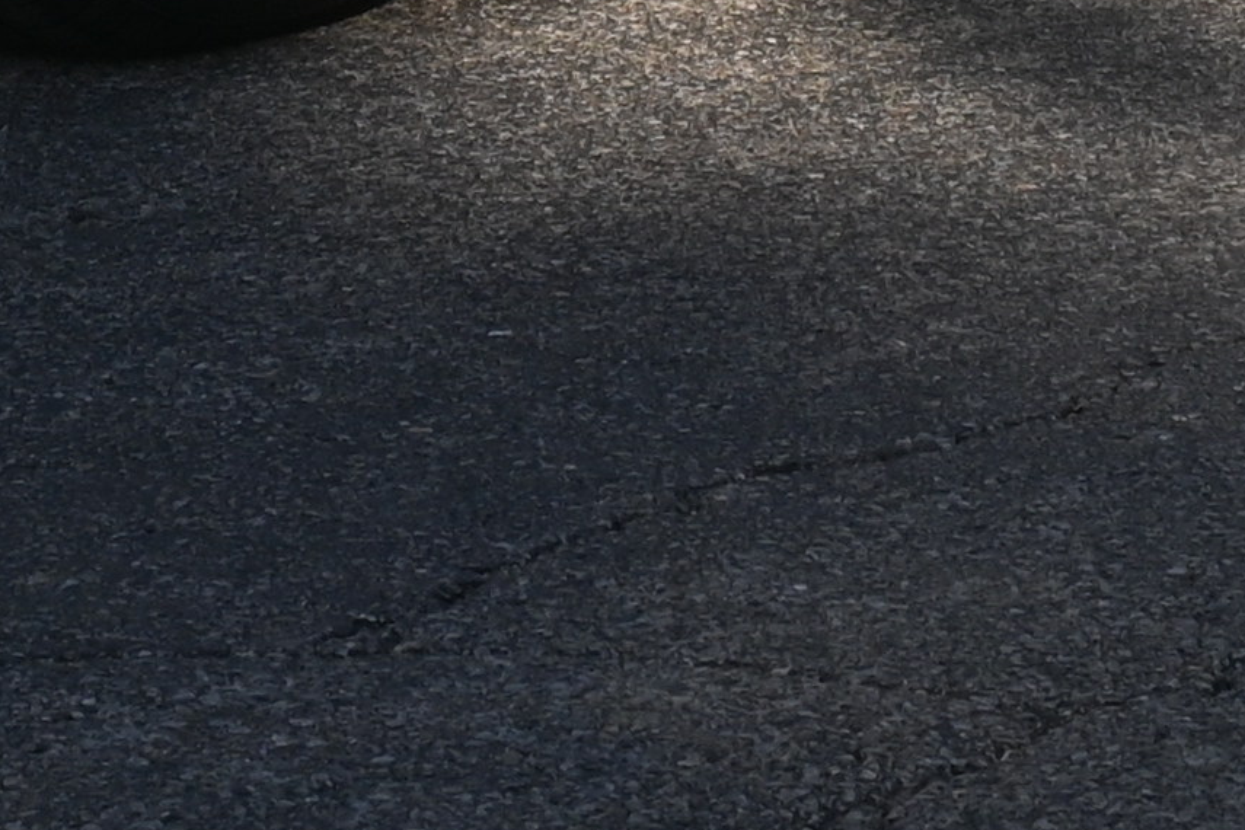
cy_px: -1245
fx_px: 10301
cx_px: 230
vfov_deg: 4.5
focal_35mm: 298
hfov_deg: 6.9
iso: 100
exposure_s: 1/400
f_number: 8
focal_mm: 30.5
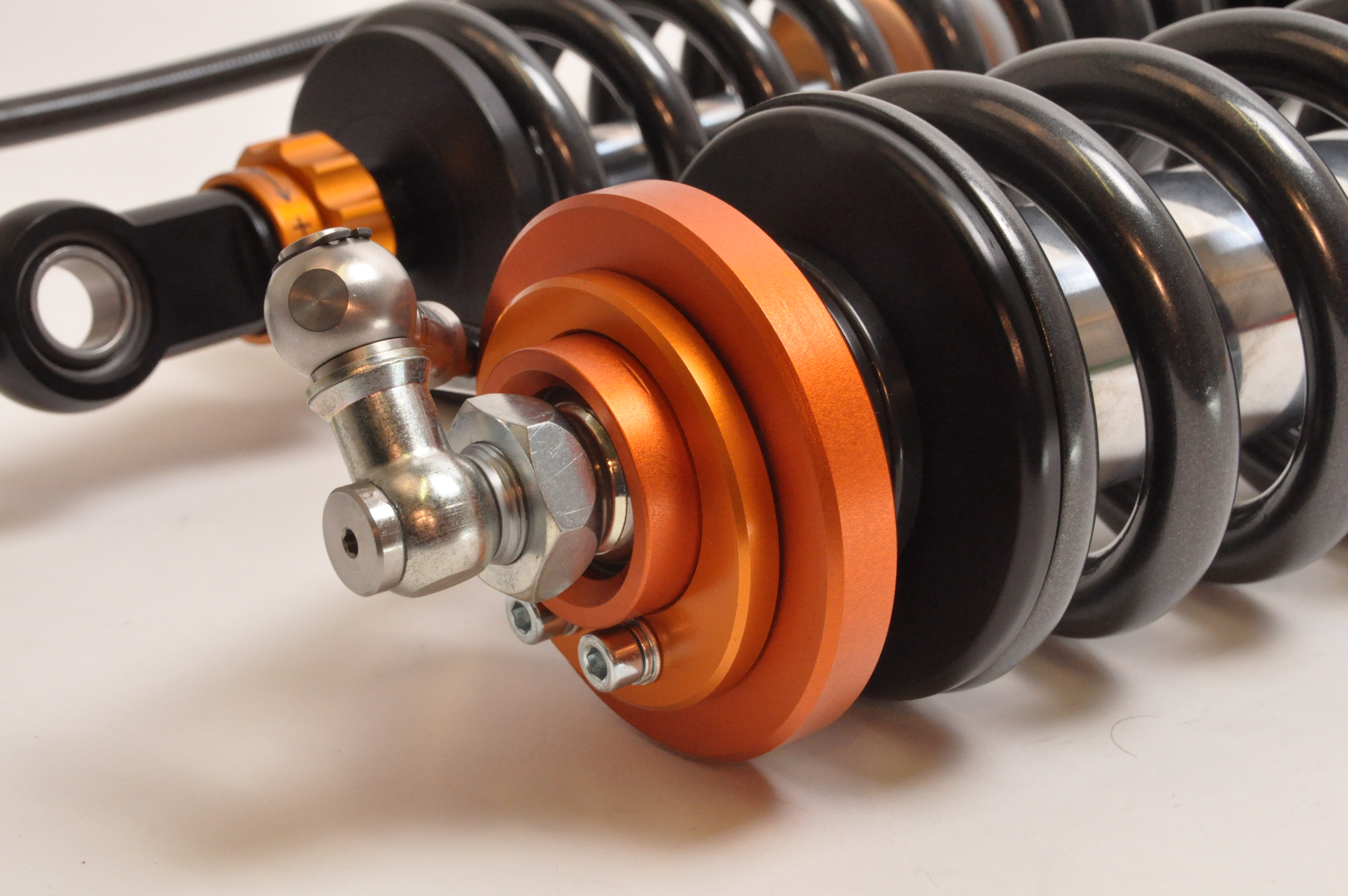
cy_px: 448
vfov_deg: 17.4
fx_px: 2917
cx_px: 674
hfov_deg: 26.0
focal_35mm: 78
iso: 2500
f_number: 14
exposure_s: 1/60
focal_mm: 52
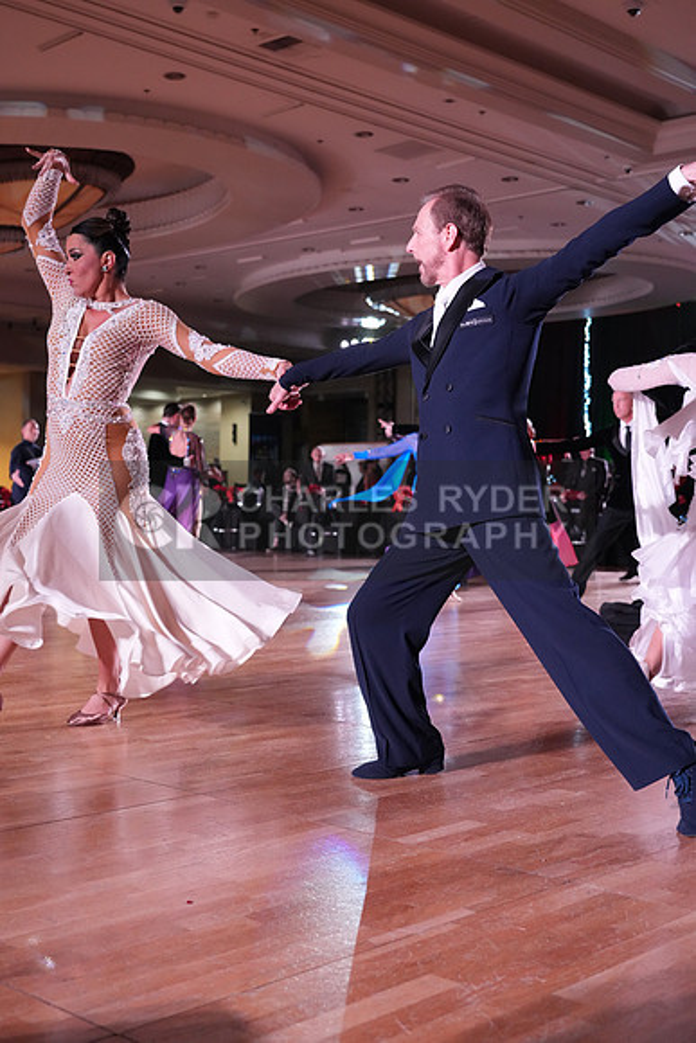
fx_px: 1275
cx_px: 348
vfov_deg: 44.5
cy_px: 522
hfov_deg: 30.5
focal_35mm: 44
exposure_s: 1/320
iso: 4000
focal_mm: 44
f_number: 4.5
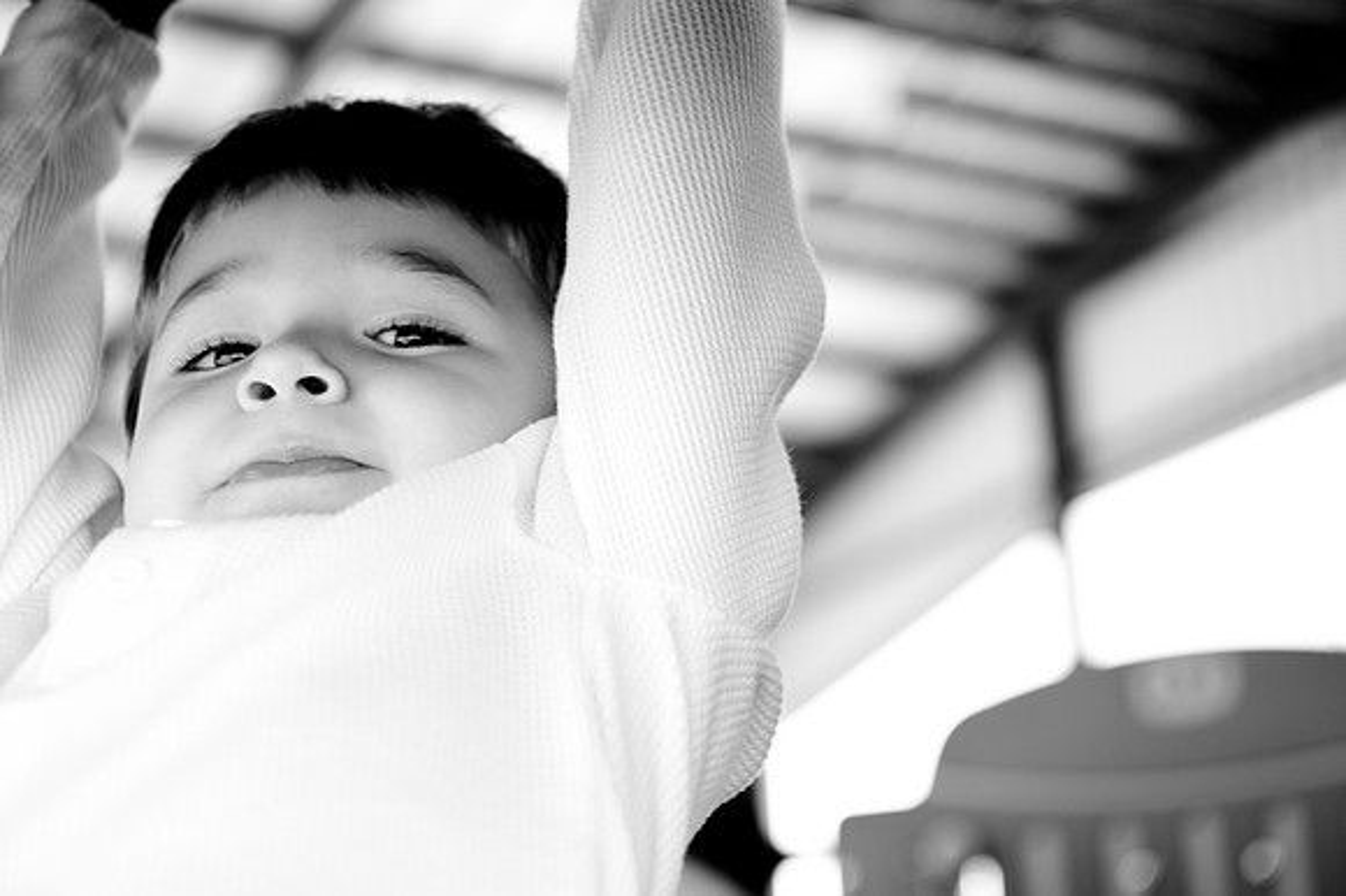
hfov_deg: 28.9
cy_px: 448
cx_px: 673
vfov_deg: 19.4
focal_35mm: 70
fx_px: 2616
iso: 200
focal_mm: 70
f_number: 5.6
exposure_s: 1/125
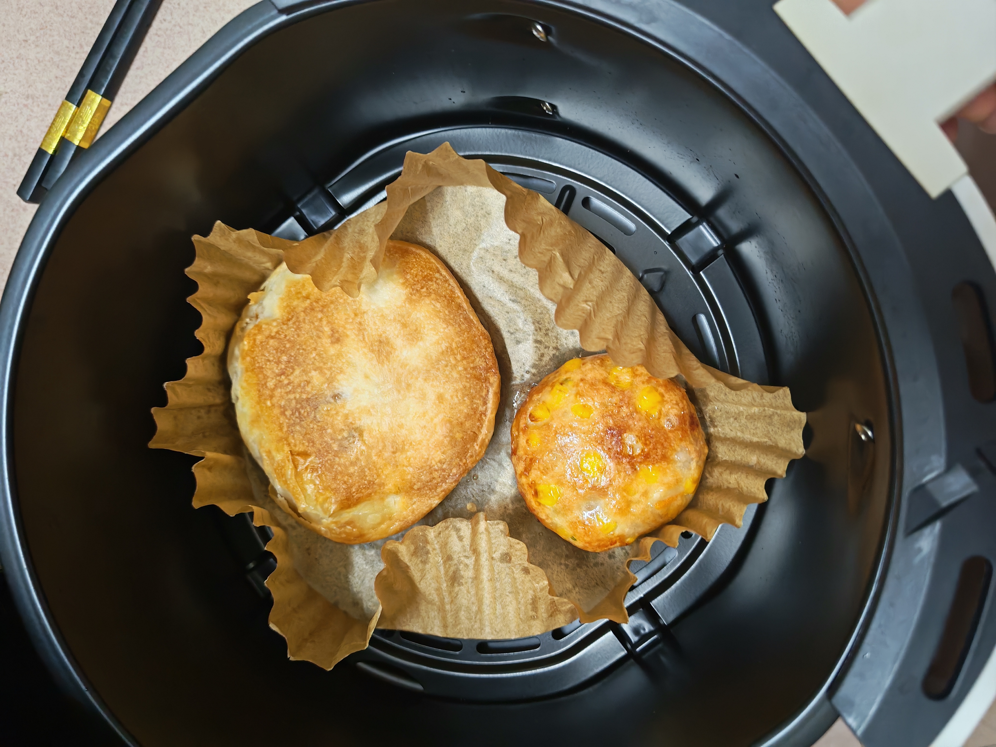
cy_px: 374
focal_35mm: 27
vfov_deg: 51.4
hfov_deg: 65.3
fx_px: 777
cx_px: 498
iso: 2500
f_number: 1.9
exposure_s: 1/25
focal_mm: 6.12
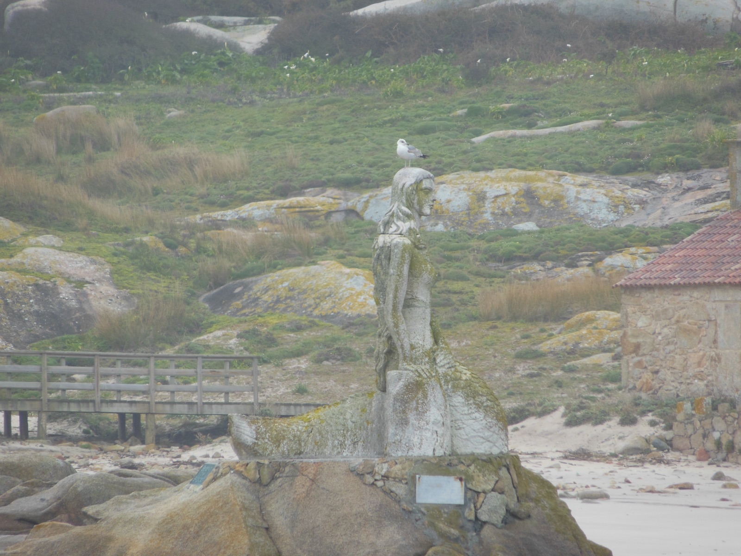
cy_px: 278
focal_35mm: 454
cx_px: 370
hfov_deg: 4.4
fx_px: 9718
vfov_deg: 3.3
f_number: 5.9
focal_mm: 81
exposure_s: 1/60
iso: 125
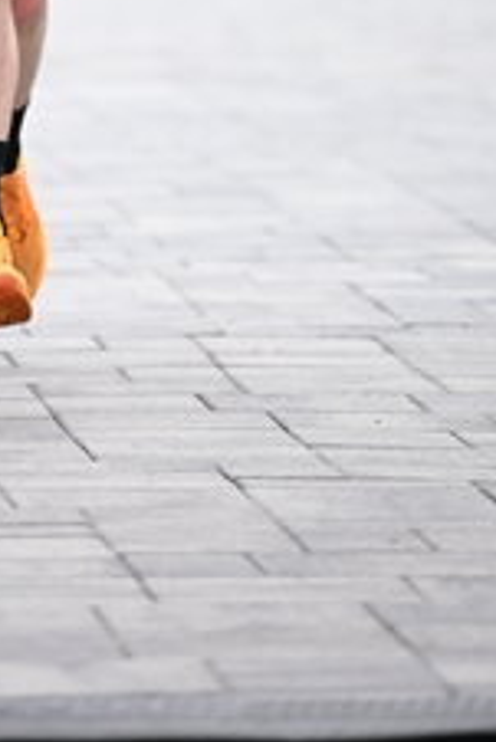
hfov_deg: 2.8
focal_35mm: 486
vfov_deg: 4.2
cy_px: -95
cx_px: 51
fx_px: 10028
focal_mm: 200
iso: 1250
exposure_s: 1/1600
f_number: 2.8
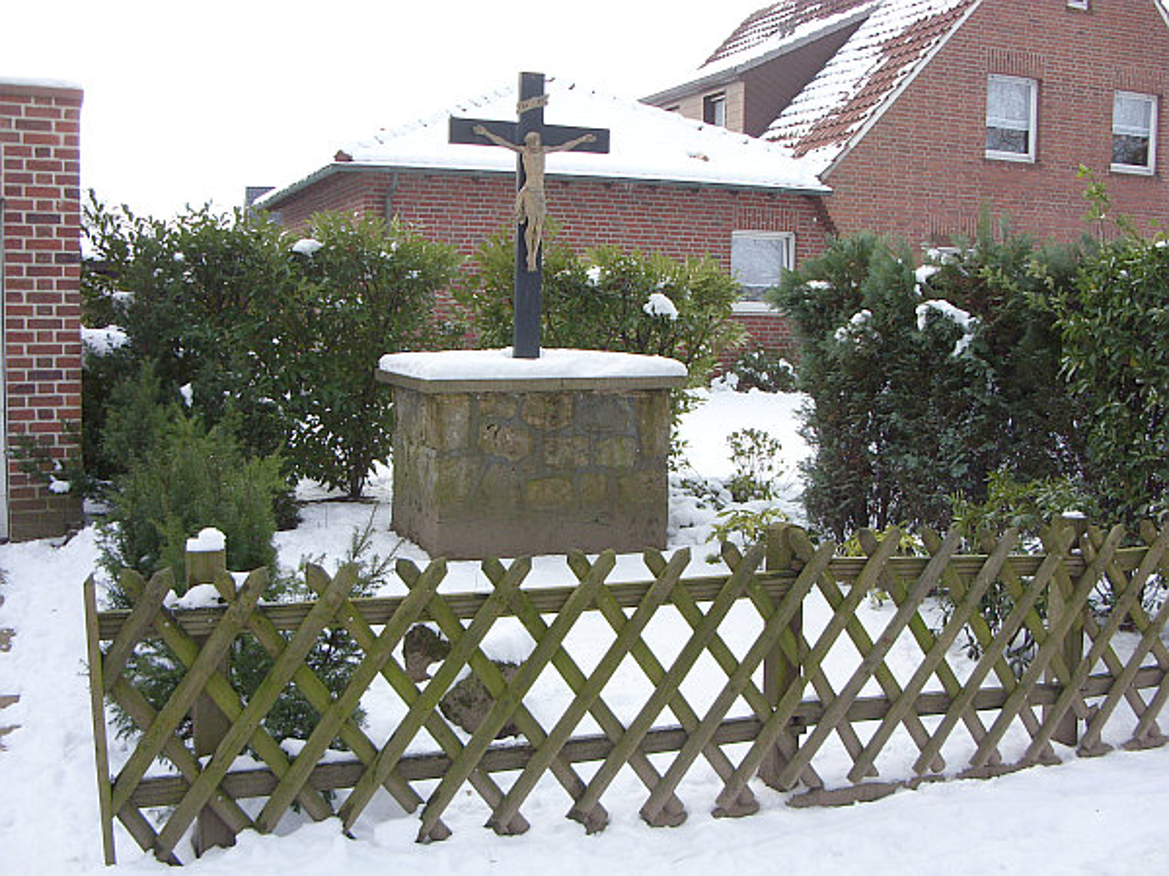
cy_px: 438
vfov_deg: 37.7
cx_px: 584
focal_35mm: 38
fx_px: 1283
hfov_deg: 49.0
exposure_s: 1/323
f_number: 2.8
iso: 50
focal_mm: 6.3
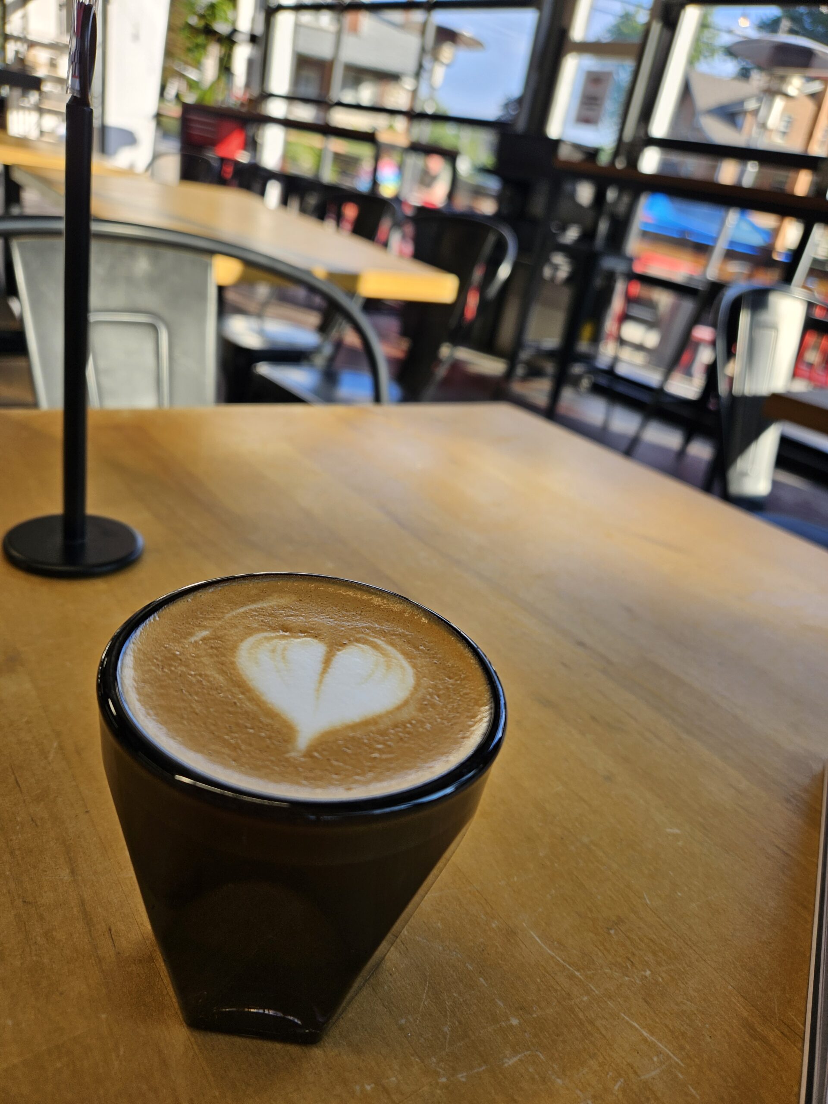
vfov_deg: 73.9
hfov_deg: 58.9
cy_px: 552
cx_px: 414
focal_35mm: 23
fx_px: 734
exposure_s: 1/265
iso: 25
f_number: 1.8
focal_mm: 5.4
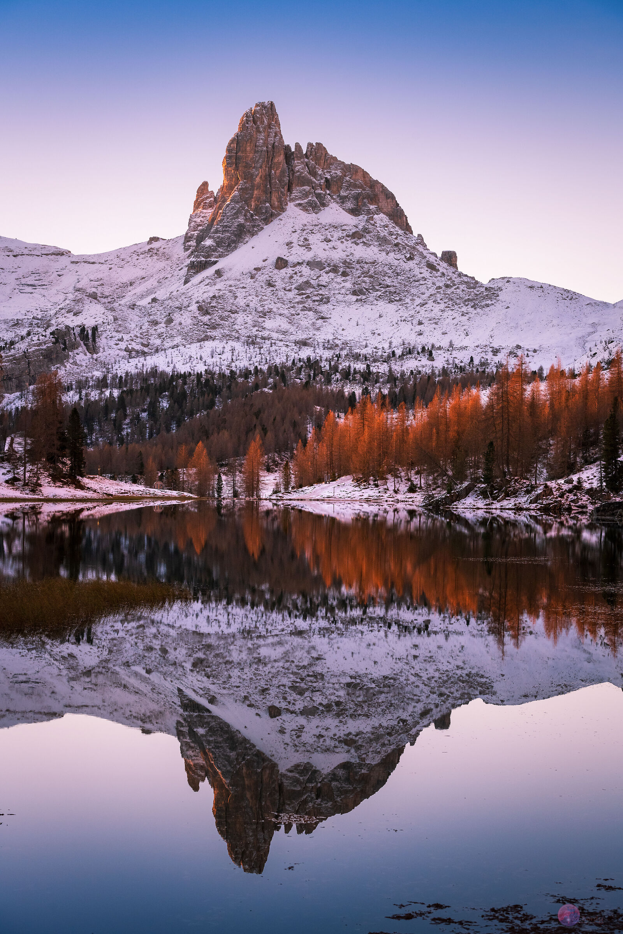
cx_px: 312
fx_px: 1817
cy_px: 467
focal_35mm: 70
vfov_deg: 28.8
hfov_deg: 19.5
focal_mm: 70
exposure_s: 1/200
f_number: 9
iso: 1000
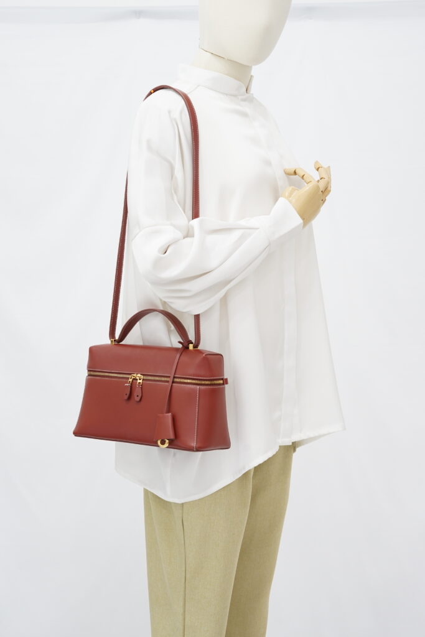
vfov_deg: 39.6
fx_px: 885
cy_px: 318
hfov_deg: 27.0
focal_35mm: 50
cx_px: 212
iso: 640
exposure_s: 1/8
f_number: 6.3
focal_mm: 50
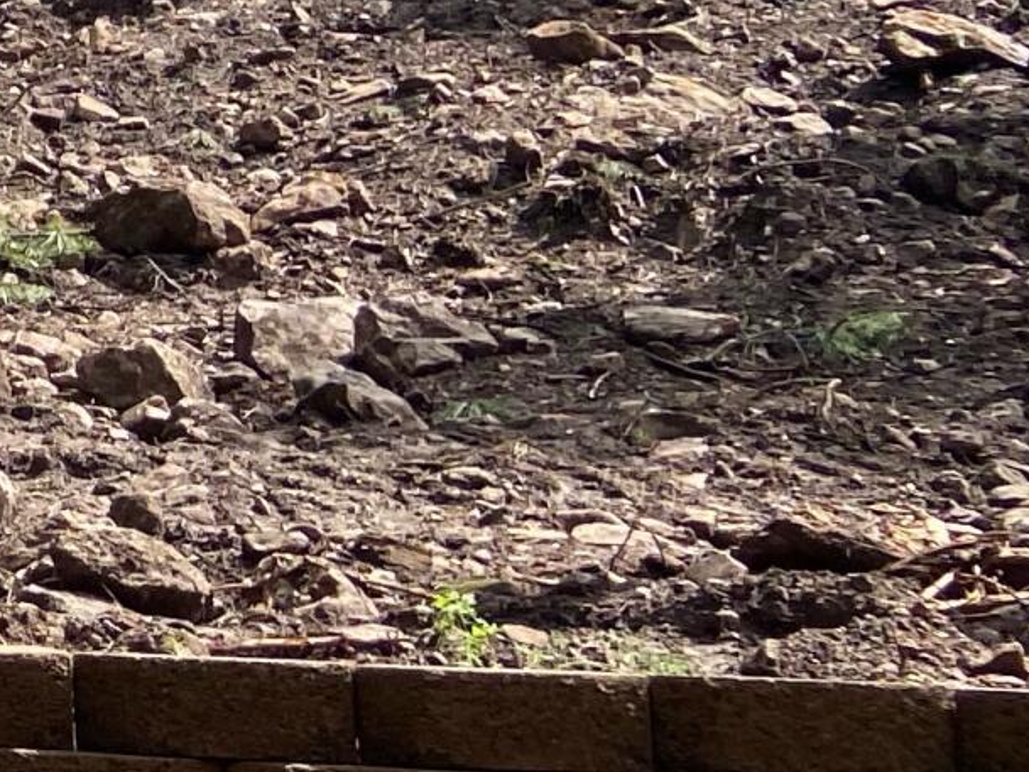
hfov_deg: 12.1
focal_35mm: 128
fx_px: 3806
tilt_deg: +4.7
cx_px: -1482
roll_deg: -2.2
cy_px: 24
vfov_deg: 11.5
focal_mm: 4.25
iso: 32
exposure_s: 1/1838
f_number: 1.8
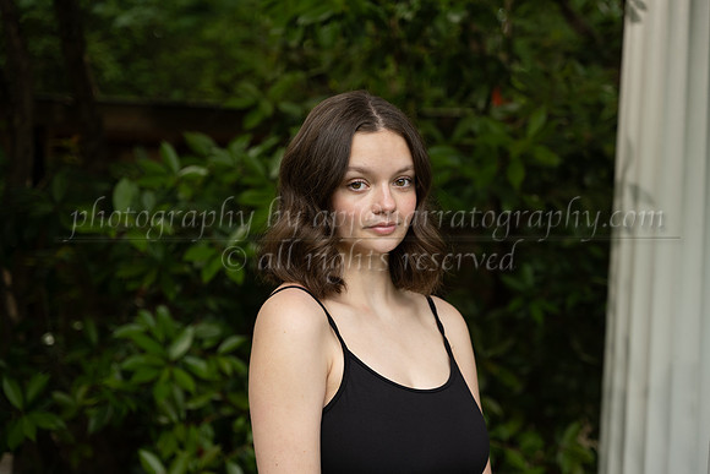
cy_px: 237
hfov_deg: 31.0
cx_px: 355
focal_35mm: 65
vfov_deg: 20.9
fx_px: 1282
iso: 200
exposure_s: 1/400
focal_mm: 65
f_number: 3.2
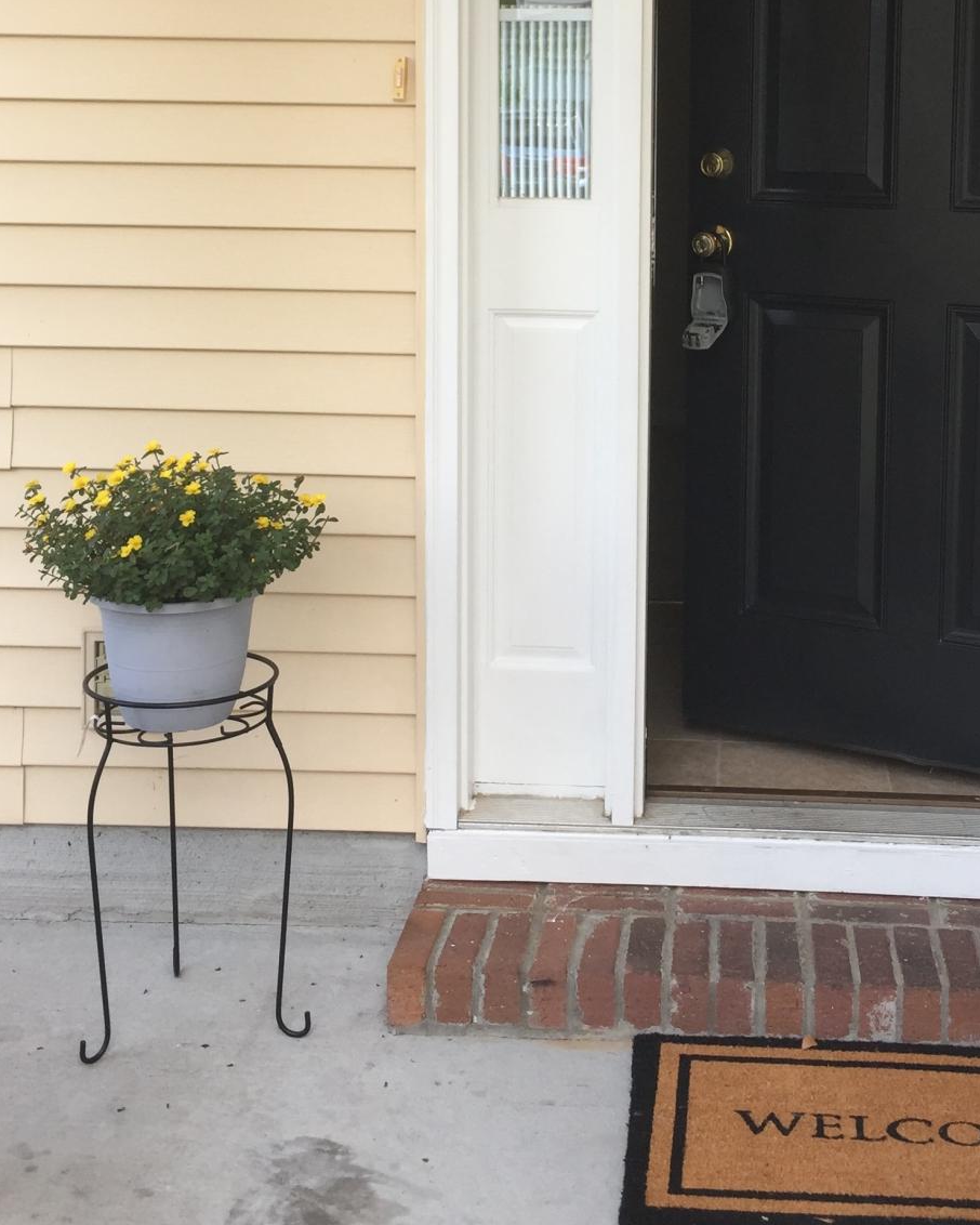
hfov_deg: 30.0
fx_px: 1812
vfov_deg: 36.5
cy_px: 316
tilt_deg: -5.9
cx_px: 652
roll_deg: -0.6
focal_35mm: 50
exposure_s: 1/282
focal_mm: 4.15
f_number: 2.2
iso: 32
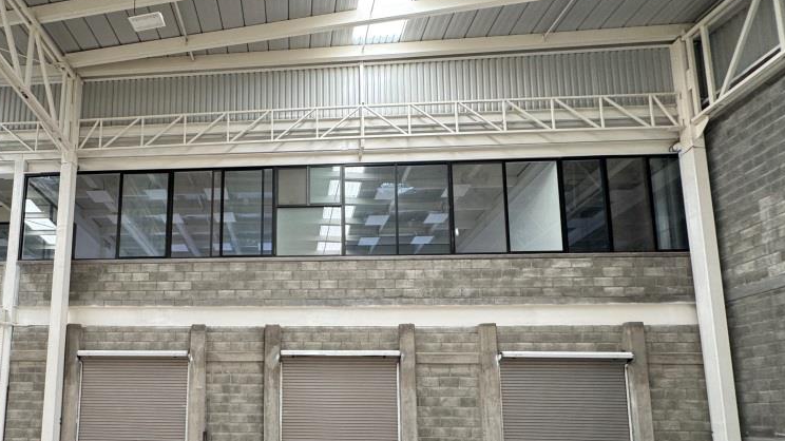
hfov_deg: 80.8
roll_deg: -0.1
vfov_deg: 49.4
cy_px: 372
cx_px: 255
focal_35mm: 21
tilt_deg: +7.7
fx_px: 437
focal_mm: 2.22
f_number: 2.2
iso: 200
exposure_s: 1/99
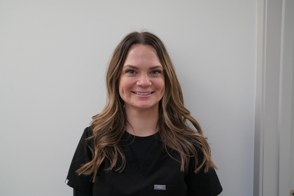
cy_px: 98
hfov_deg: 60.3
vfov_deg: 42.3
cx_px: 147
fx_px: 253
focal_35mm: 31
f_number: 4
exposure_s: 1/160
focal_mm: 31
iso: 1250
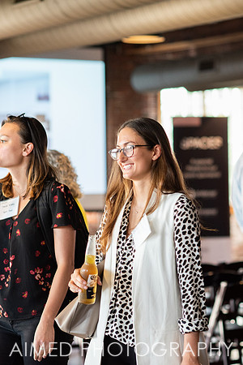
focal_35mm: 127
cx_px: 157
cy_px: 182
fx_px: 1290
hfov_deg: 10.8
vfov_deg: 16.1
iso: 1250
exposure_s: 1/200
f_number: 2.5
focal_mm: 85
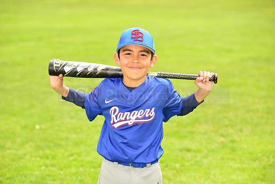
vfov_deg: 11.8
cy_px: 92
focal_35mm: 116
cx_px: 138
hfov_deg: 17.6
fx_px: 886
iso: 100
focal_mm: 116
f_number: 5
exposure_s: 1/250
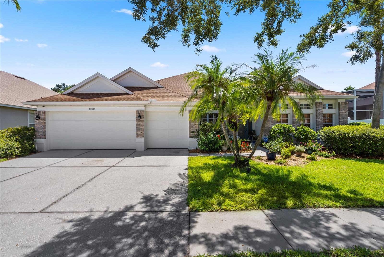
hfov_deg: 96.7
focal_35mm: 16
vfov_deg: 73.8
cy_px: 128
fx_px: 171
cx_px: 192
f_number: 16
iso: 64
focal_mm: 16
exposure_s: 1/13
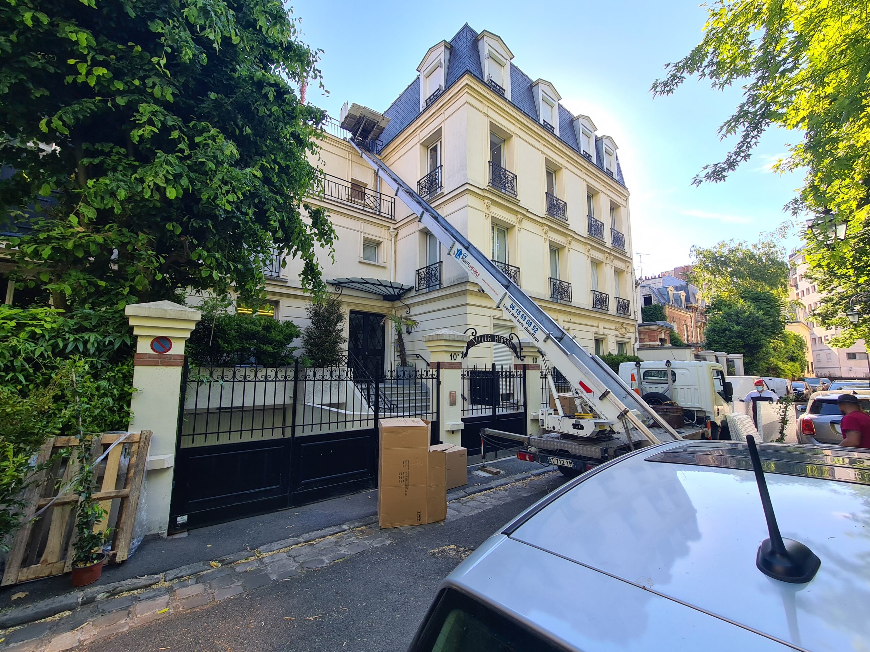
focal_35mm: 13
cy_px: 326
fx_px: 327
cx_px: 435
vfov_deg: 89.9
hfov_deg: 106.2
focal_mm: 2.2
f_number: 2.2
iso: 50
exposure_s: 1/299
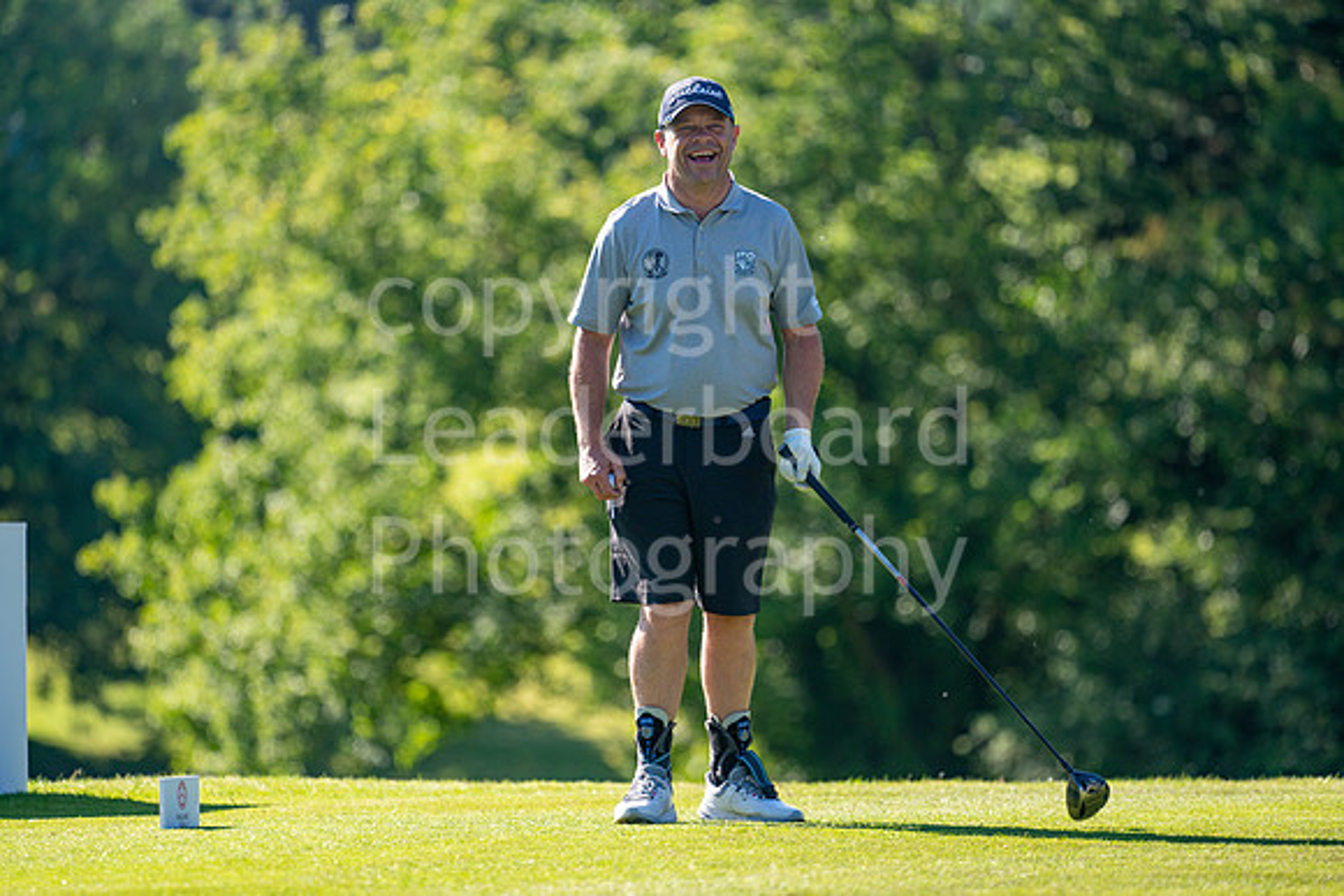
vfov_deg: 4.6
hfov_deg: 6.9
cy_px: 448
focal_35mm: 300
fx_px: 11202
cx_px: 672
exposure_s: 1/1000
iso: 250
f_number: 4.5
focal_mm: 300
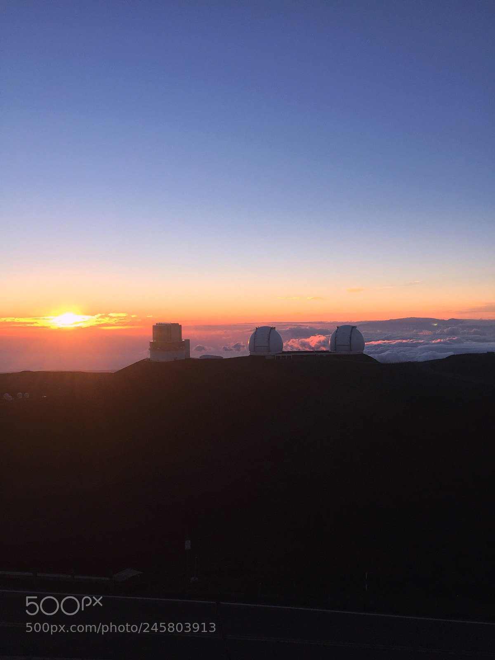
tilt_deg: -1.0
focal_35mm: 29
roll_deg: +0.1
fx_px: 553
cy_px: 330
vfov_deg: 61.7
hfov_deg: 48.2
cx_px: 248
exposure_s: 1/460
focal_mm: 4.15
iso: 32
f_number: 2.2
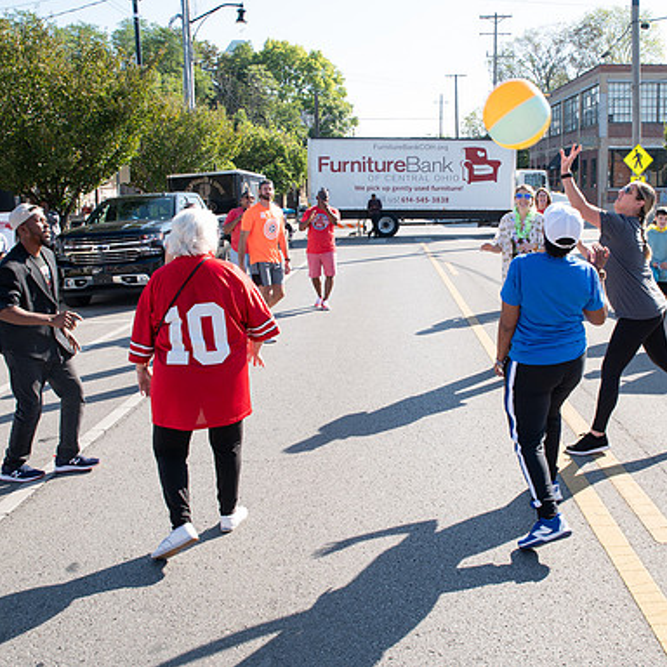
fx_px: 763
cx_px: 425
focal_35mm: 35
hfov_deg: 46.7
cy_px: 319
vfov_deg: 47.2
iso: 250
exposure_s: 1/200
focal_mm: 24
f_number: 8
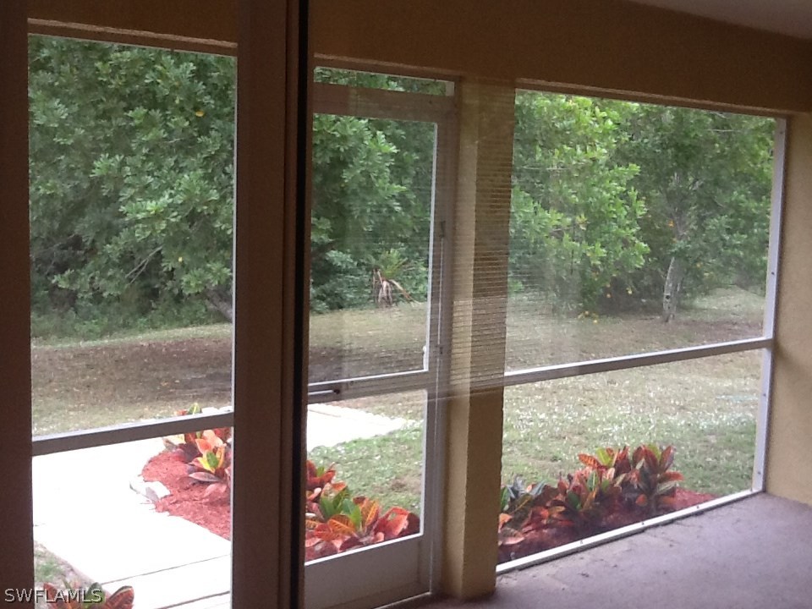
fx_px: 1032
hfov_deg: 42.9
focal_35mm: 44
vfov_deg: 32.9
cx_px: 406
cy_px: 304
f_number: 2.4
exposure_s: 1/120
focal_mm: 2.03
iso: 64
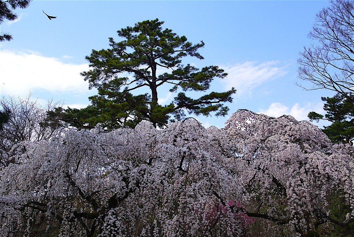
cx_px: 177
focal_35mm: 45
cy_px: 118
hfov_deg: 43.6
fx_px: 443
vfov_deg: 29.9
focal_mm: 30
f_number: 11
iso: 100
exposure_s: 1/160
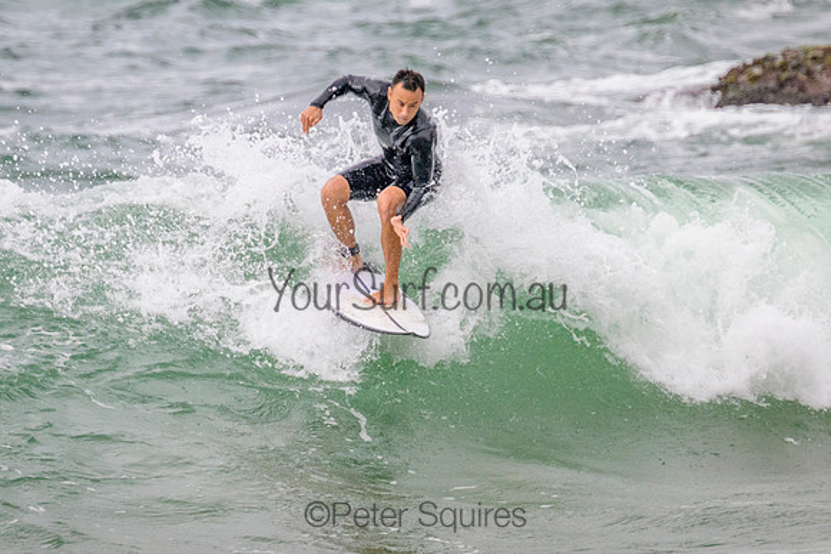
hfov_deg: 1.9
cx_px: 352
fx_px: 25106
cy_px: 277
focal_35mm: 1087
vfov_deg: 1.3
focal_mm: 800
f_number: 11
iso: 2200
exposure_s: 1/2000
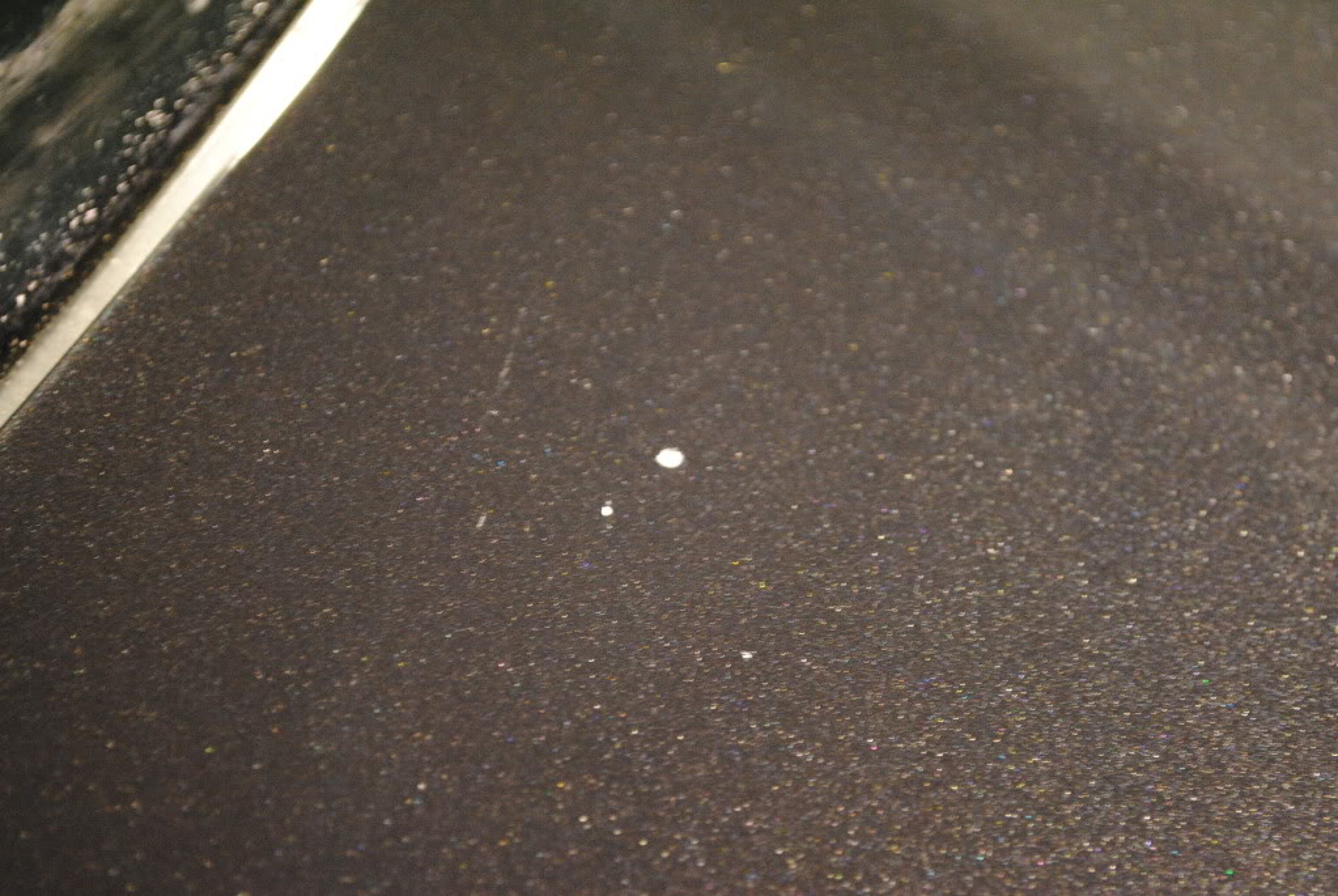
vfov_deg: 16.6
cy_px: 448
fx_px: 3070
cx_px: 669
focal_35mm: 82
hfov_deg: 24.6
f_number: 5.6
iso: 1600
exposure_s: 1/25
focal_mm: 55
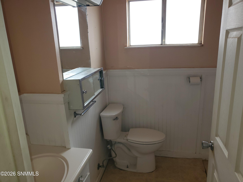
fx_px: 183
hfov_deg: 67.3
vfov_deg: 53.1
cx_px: 122
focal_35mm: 26
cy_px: 91
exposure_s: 1/60
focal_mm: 4.3
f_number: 2.4
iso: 64
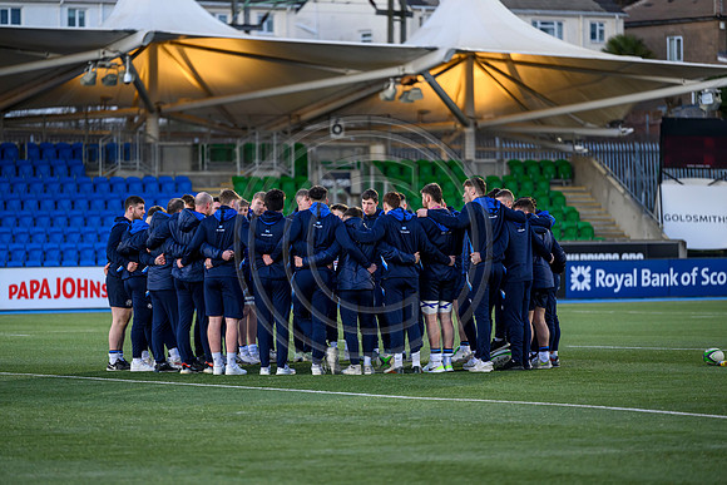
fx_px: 4040
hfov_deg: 10.3
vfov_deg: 6.9
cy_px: 242
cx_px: 364
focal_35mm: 200
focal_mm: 200
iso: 1250
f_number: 2.8
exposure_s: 1/640
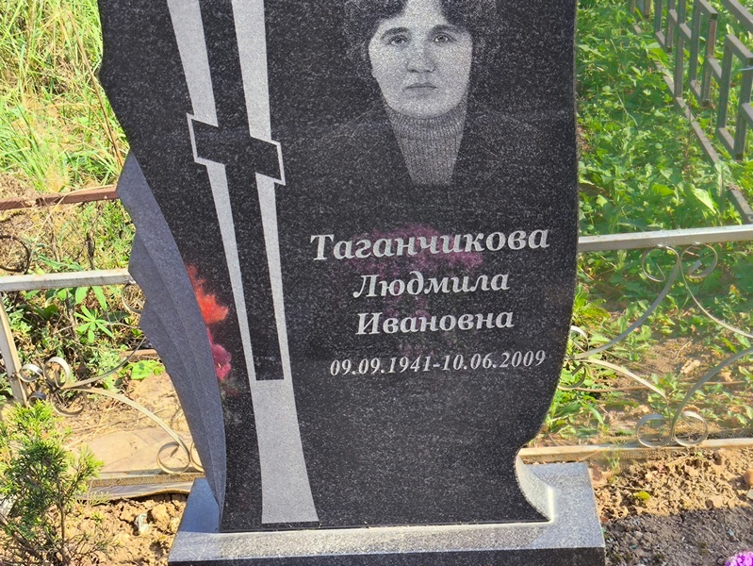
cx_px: 376
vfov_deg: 29.1
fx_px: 1088
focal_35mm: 50
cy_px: 283
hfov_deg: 38.2
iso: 50
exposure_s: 1/329
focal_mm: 4.71
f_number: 1.7
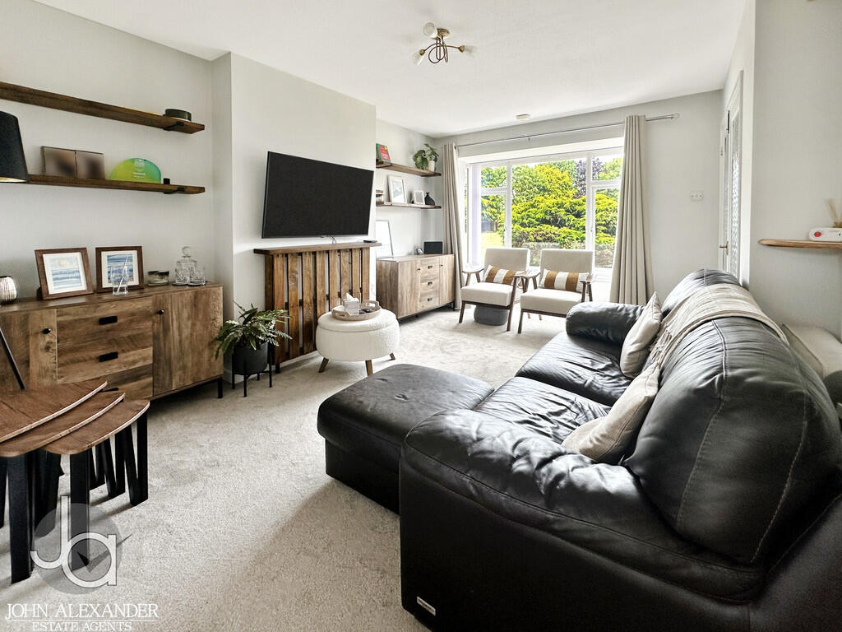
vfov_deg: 85.7
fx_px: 341
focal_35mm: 14
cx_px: 421
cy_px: 316
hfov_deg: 102.1
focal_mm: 2.22
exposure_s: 1/99
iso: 64
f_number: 2.2
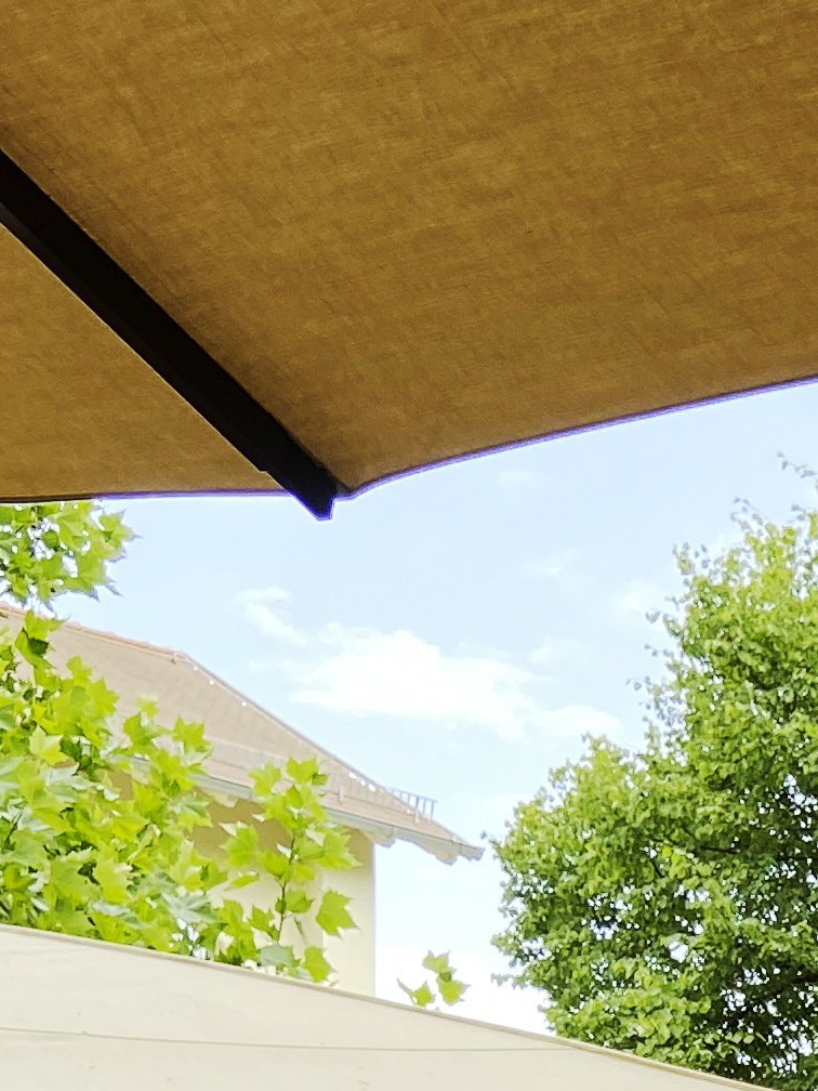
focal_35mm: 104
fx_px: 3277
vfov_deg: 15.8
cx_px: 1588
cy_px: 2028
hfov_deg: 12.6
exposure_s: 1/206
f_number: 1.8
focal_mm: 4.25
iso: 32
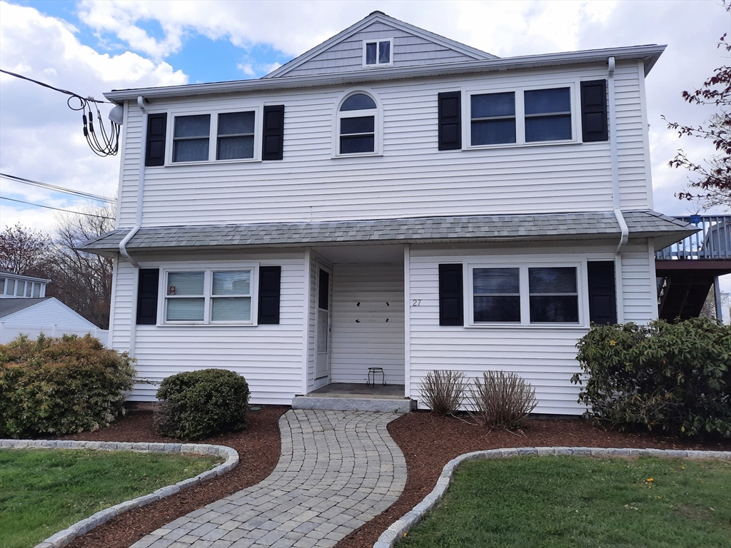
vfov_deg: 54.9
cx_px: 366
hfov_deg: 69.4
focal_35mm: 25
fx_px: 528
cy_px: 274
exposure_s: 1/1225
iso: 32
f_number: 2
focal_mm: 4.6
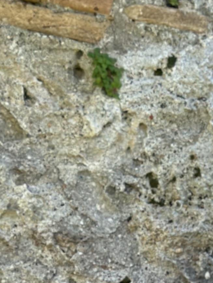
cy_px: 517
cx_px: 419
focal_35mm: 222
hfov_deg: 6.5
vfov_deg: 8.6
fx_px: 1821
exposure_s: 1/1050
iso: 80
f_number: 1.78
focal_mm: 6.86
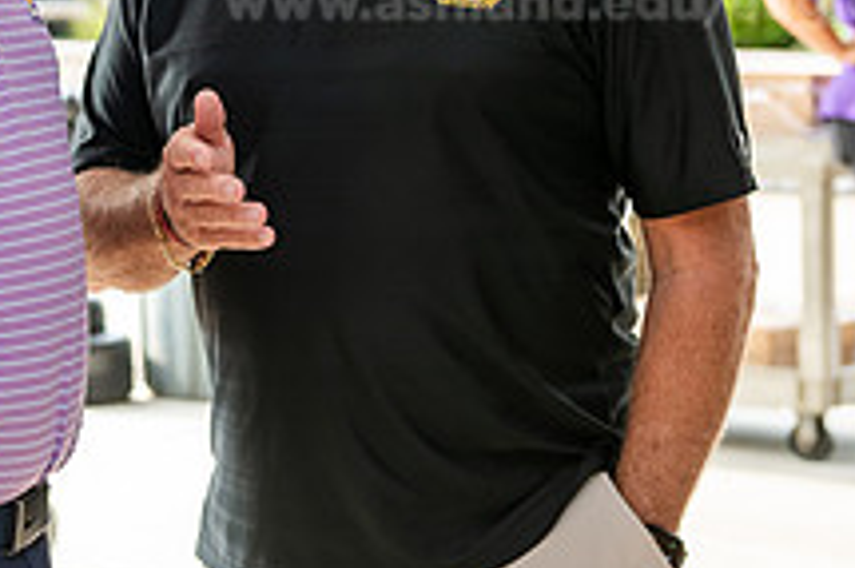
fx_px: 3204
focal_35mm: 135
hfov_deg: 15.0
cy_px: 85
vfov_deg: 10.1
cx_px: 44
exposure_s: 1/200
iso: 200
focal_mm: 50
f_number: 3.5
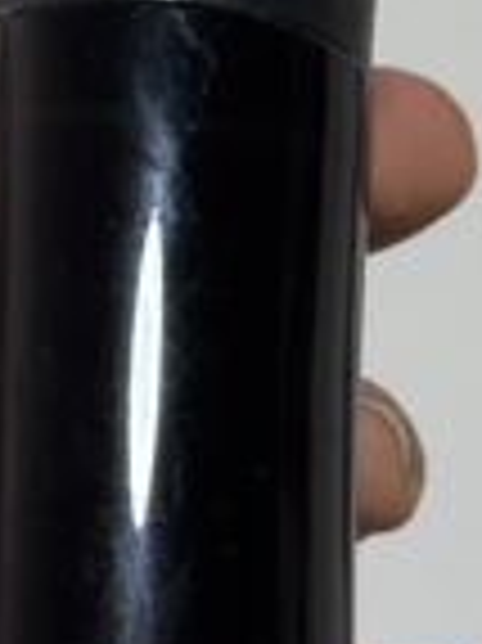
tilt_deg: -15.6
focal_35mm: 193
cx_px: 126
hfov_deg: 7.7
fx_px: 3589
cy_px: 340
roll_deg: -4.0
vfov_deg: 10.3
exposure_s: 1/50
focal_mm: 6.76
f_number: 1.78
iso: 80
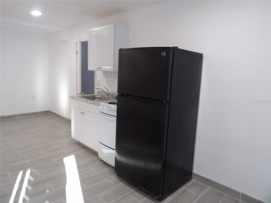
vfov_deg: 56.8
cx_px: 136
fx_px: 188
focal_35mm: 24
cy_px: 102
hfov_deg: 71.6
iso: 200
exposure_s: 1/23
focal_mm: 4.3
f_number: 3.2
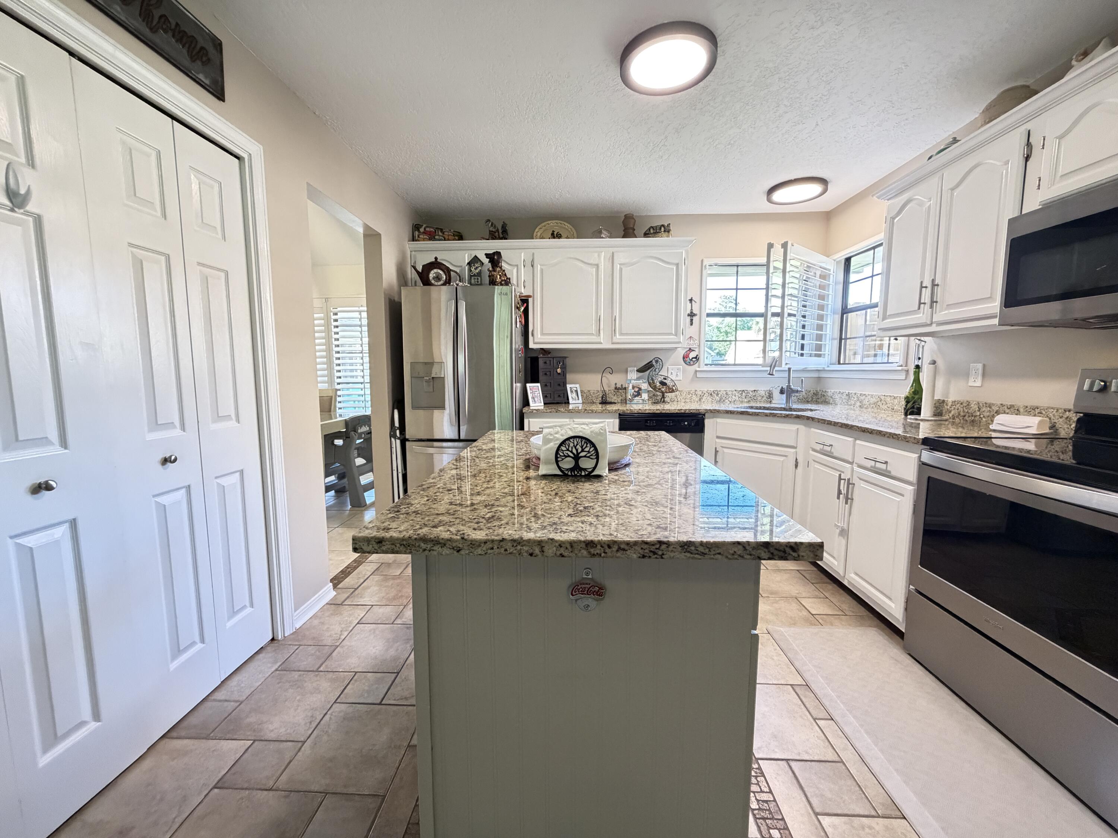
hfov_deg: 102.1
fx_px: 452
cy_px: 419
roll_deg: +0.5
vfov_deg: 85.7
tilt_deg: -7.1
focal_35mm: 14
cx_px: 559
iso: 640
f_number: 2.2
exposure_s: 1/60
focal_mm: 2.22
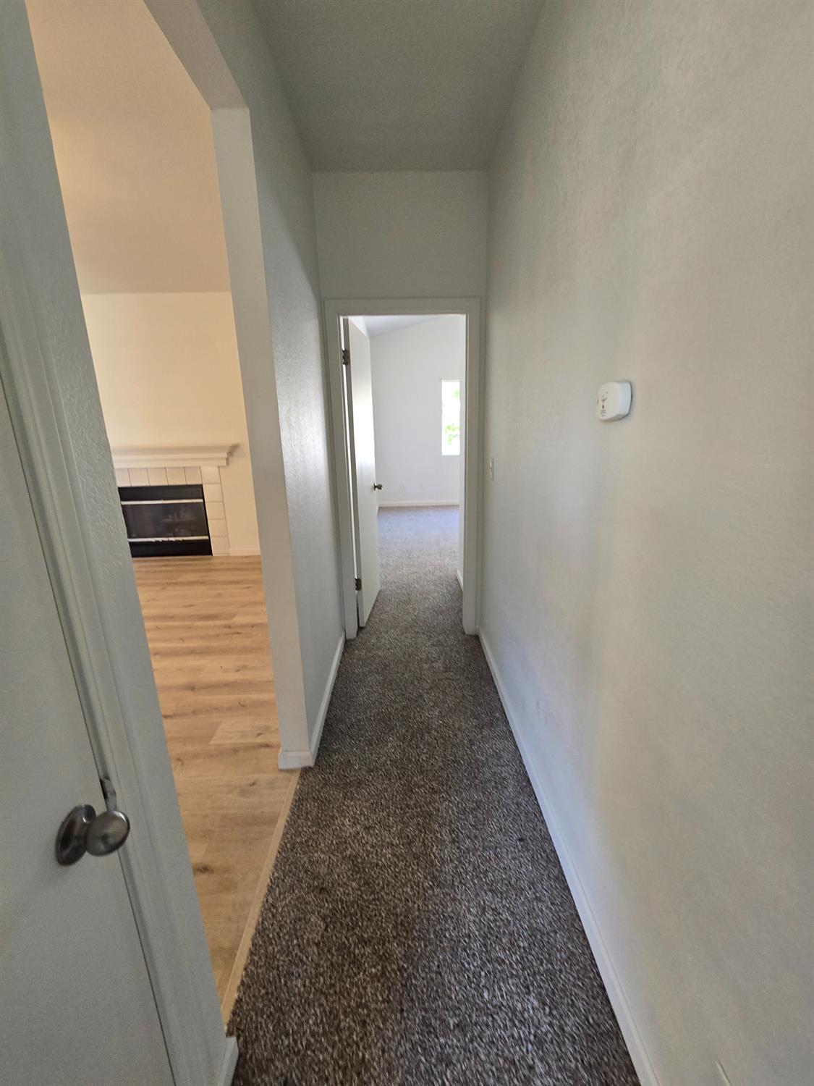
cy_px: 543
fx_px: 408
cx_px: 407
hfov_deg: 89.9
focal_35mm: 13
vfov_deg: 106.2
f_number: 2.2
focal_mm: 2.2
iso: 160
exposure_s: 1/60
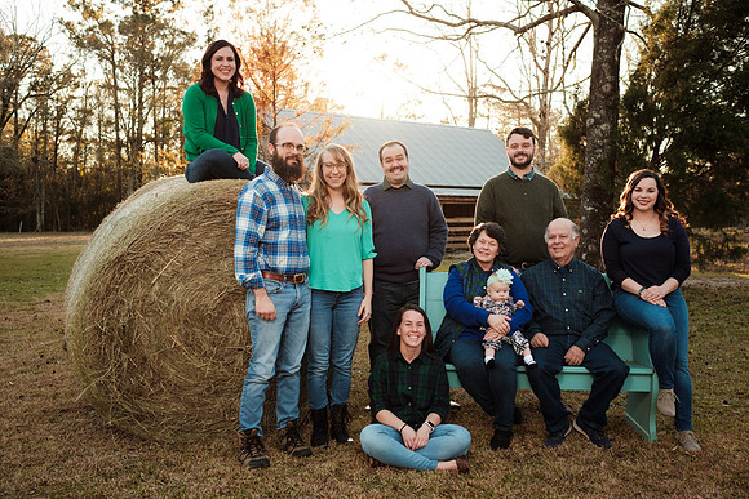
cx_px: 374
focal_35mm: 35
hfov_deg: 54.4
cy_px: 250
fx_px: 728
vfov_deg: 37.9
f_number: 2.8
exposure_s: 1/250
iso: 200
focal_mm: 23
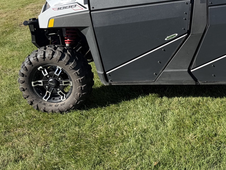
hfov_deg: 36.0
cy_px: 10
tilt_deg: -9.4
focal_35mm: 48
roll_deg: -0.3
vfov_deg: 28.8
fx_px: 313
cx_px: 223
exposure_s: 1/2000
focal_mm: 6.76
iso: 80
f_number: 1.78
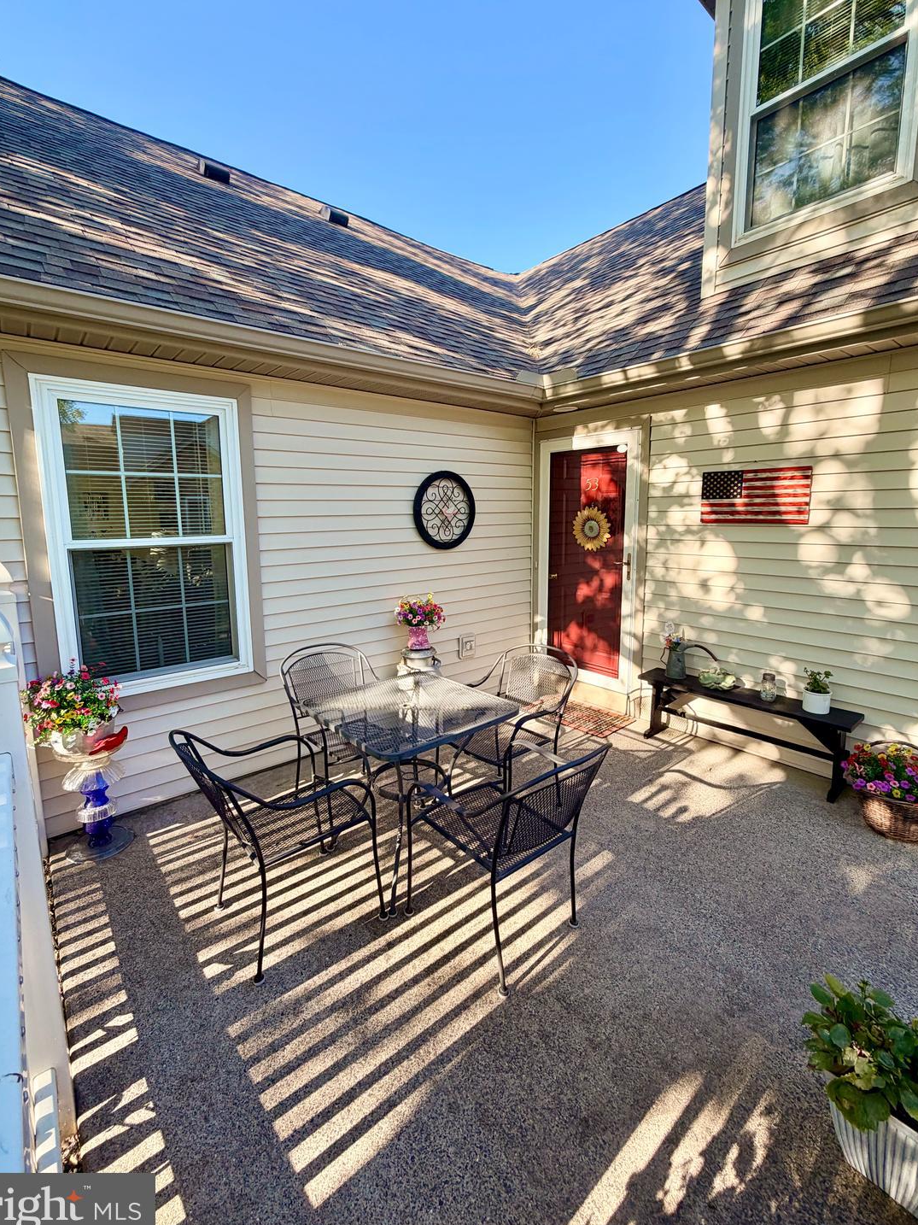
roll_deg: +0.6
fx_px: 531
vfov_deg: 98.1
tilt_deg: -6.2
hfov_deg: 81.7
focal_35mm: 15
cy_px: 587
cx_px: 434
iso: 50
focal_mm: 2.22
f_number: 2.2
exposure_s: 1/344
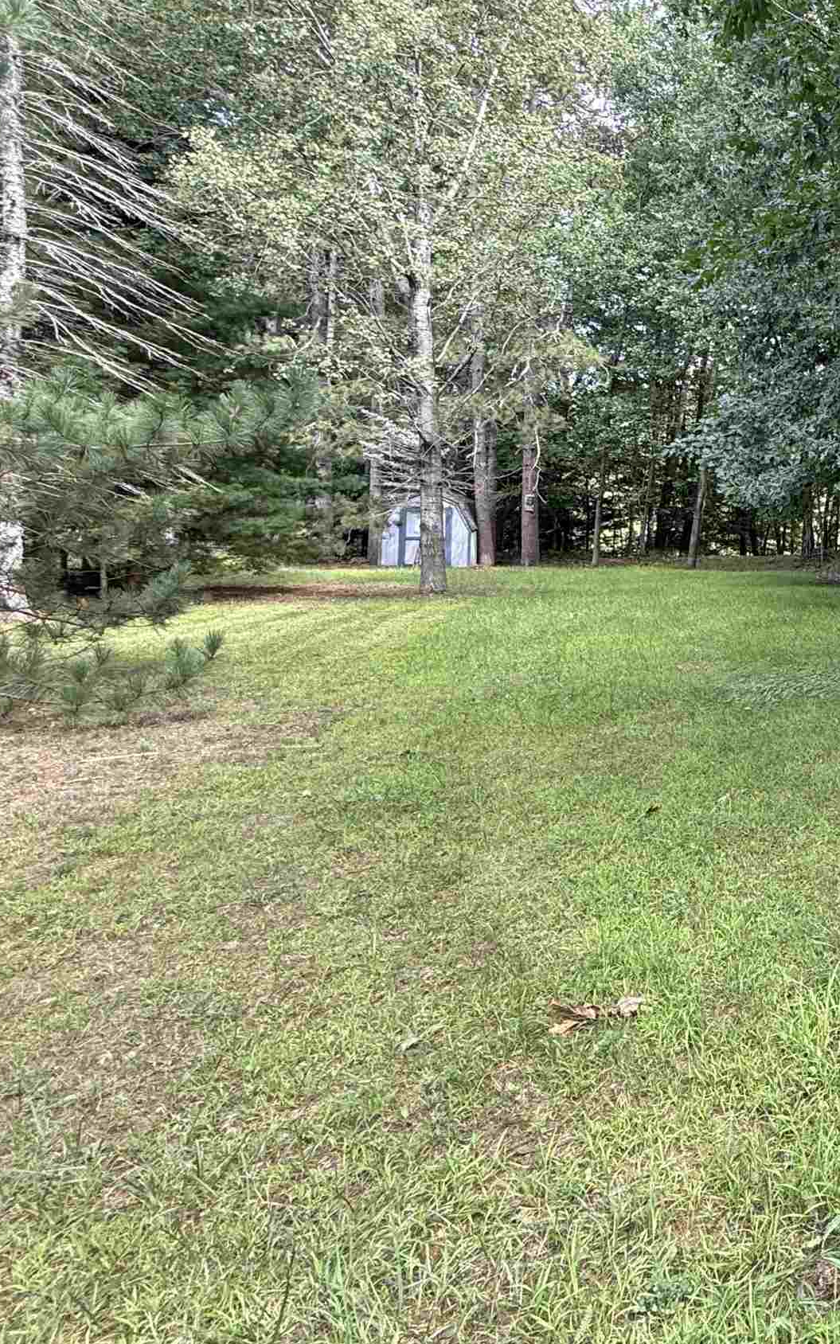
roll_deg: -0.7
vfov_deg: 67.5
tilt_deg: -1.2
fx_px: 989
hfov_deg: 32.4
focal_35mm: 27
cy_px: 521
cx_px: 1134
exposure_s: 1/99
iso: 64
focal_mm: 2.22
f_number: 2.2
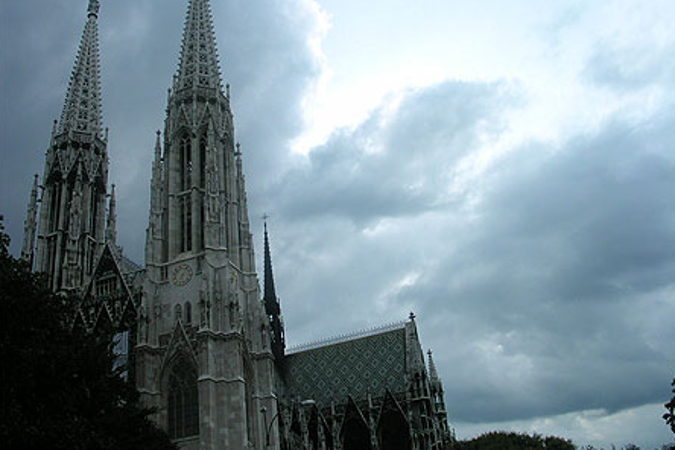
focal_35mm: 39
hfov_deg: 49.6
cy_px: 210
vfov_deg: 34.2
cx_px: 341
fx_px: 731
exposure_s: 1/410
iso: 100
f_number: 4.5
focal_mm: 5.6
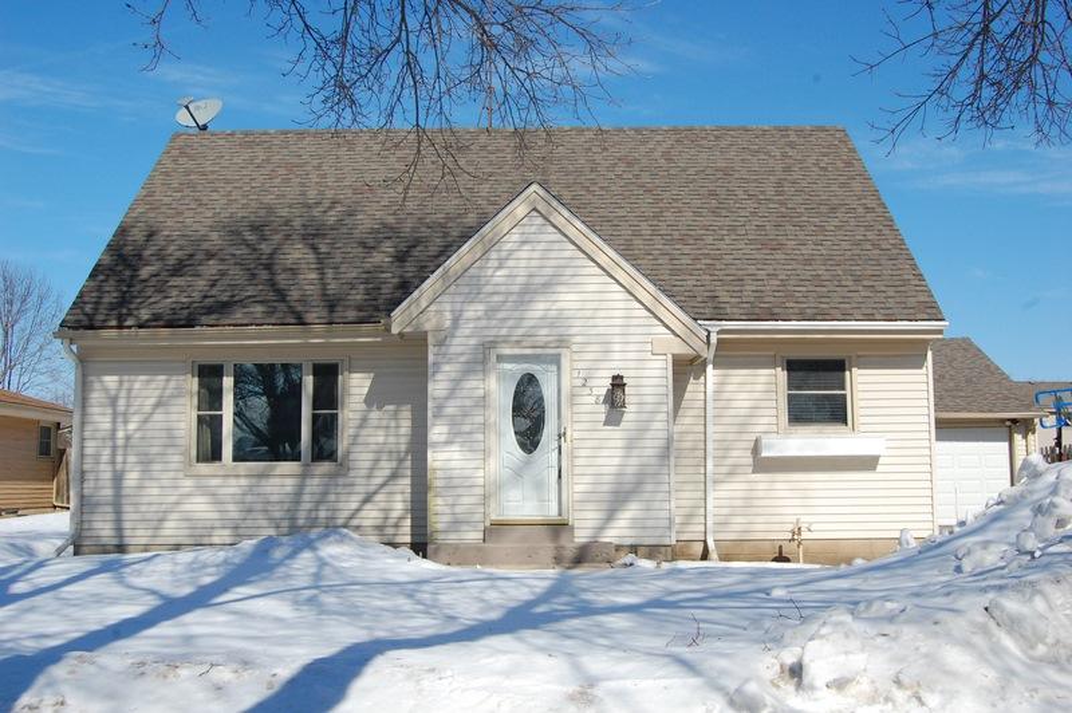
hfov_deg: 53.2
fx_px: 1071
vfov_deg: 36.8
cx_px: 536
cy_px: 356
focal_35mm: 36
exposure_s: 1/500
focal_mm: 24
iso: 400
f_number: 11
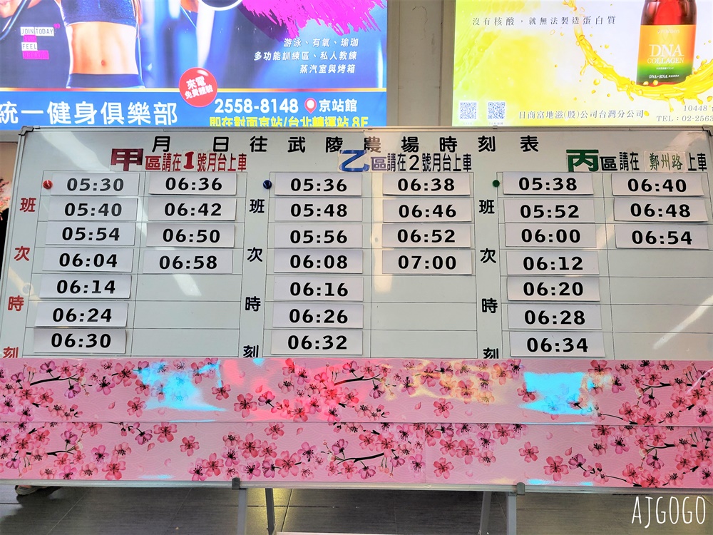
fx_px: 536
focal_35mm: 26
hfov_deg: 67.3
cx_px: 356
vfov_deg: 53.1
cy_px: 268
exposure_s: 1/119
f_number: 1.8
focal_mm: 5.4
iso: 160
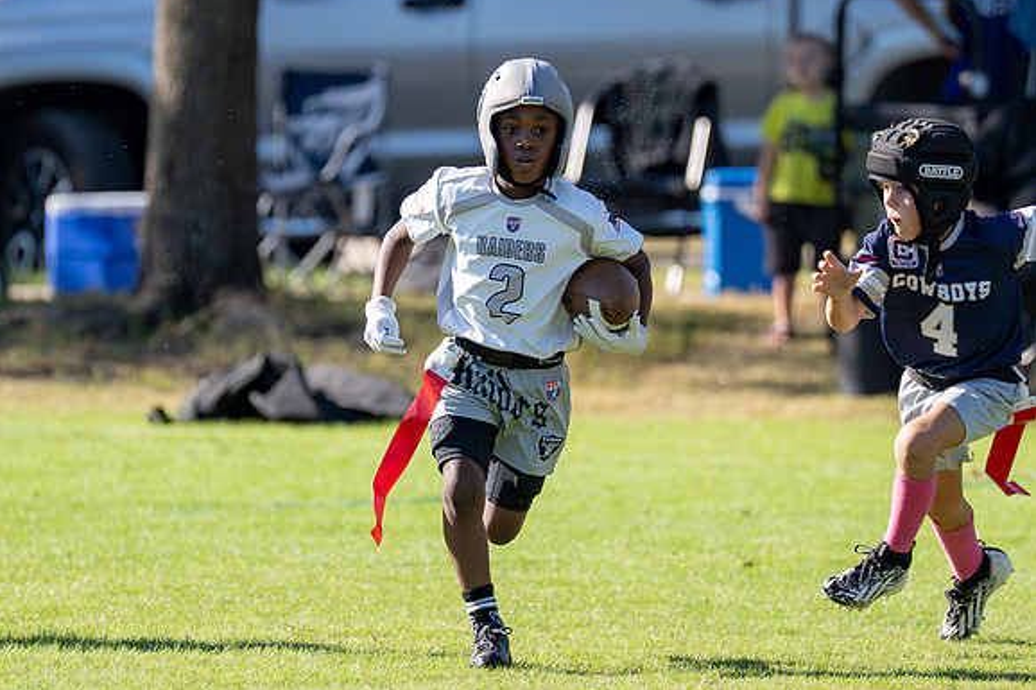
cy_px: 318
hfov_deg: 4.0
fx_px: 14815
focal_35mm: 515
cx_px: 536
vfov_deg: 2.7
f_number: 2.8
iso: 250
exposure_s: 1/3200
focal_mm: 200
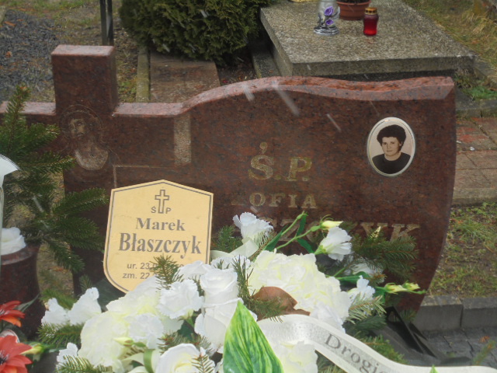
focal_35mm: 56
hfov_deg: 34.3
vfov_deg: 26.1
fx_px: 804
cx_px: 248
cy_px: 186
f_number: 5.2
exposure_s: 1/100
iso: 100
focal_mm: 10.1
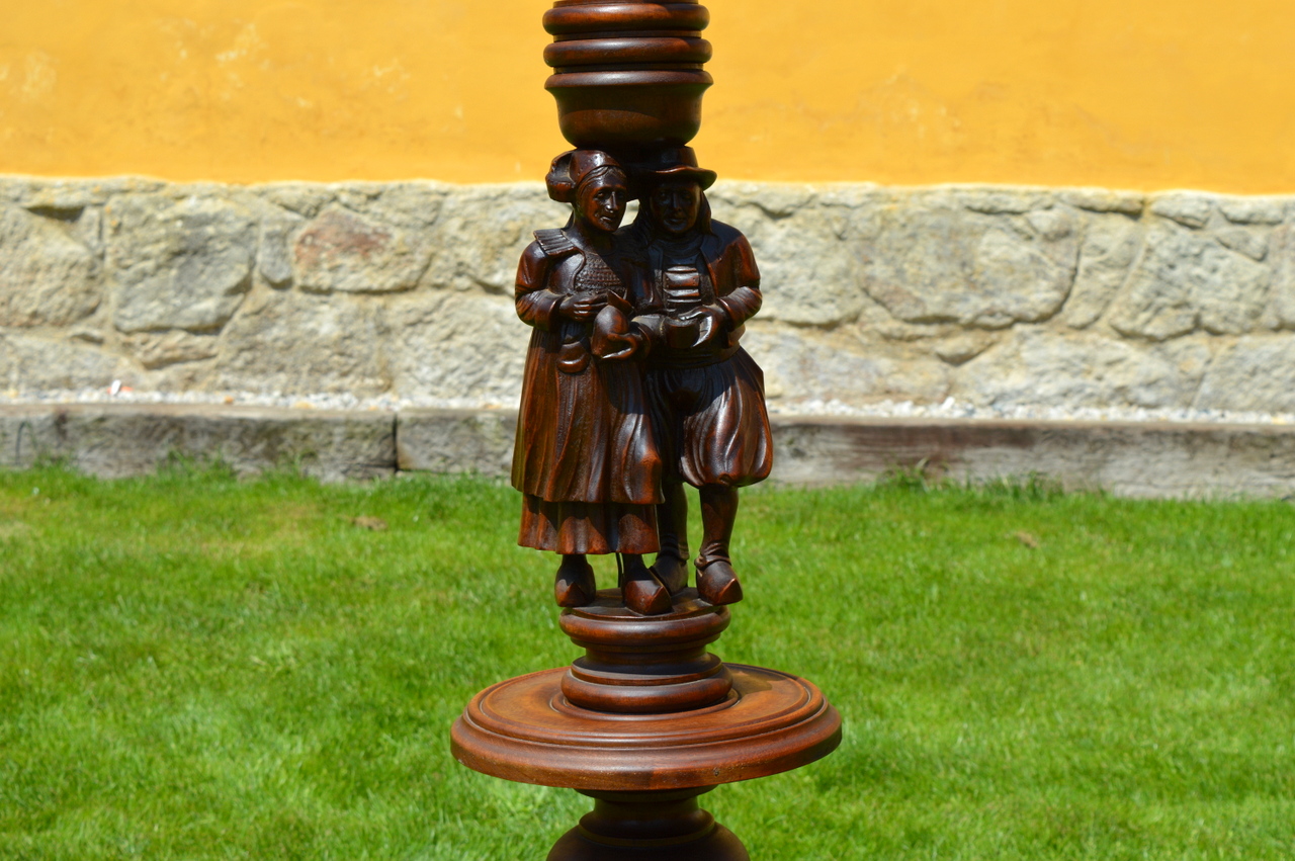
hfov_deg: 28.1
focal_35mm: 72
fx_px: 2588
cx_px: 648
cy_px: 430
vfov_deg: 18.9
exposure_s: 1/320
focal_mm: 48
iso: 100
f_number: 9
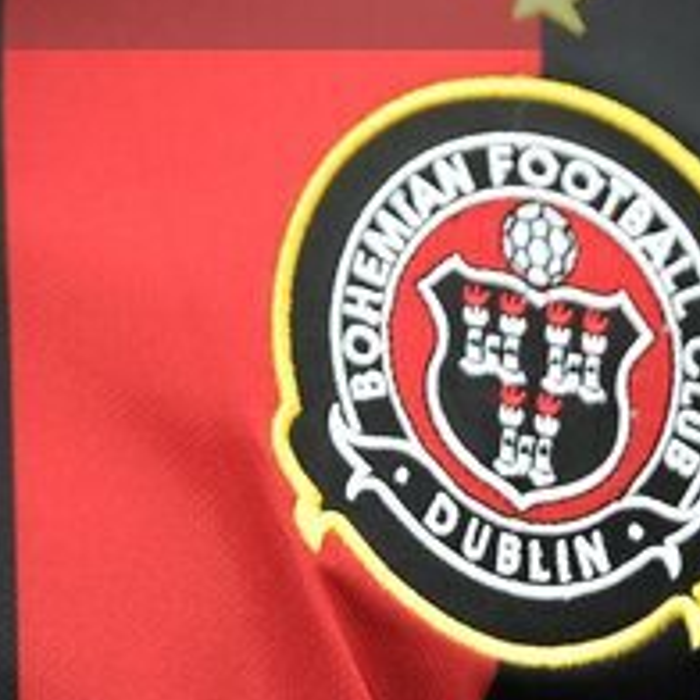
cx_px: -280
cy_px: -1070
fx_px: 20270
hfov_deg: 2.0
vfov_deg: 2.0
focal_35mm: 886
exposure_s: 1/640
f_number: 4
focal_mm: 200
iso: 400
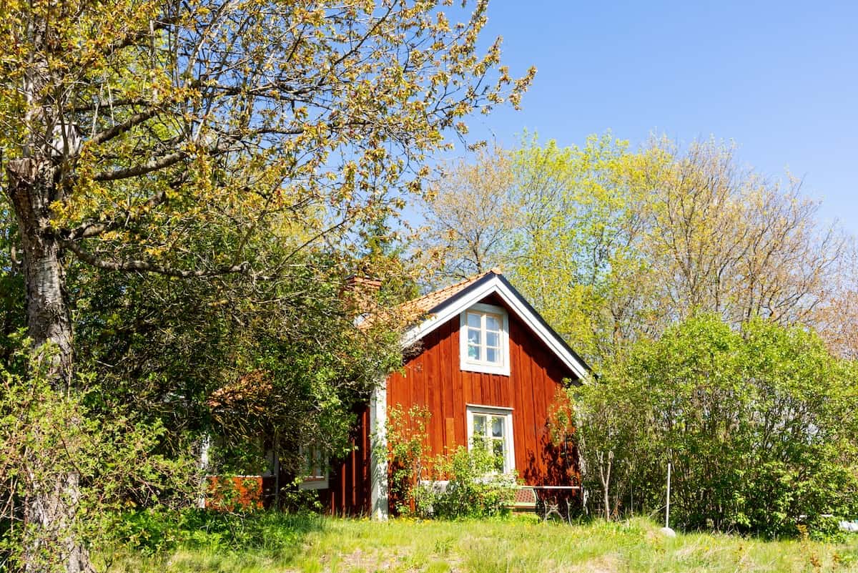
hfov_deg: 55.8
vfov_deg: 38.9
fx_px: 811
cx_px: 429
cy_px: 286
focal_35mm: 34
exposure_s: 1/125
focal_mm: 34
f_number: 11
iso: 200
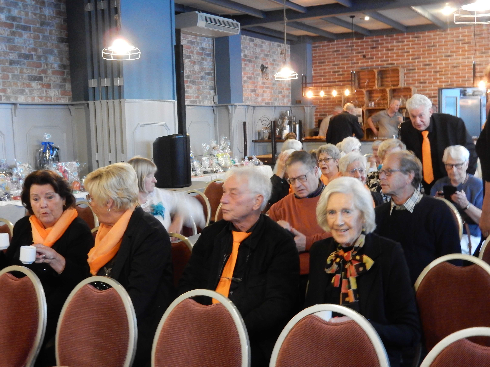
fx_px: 609
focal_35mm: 43
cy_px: 184
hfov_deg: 43.9
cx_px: 245
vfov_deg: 33.6
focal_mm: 7.6
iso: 720
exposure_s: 1/8
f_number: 4.2
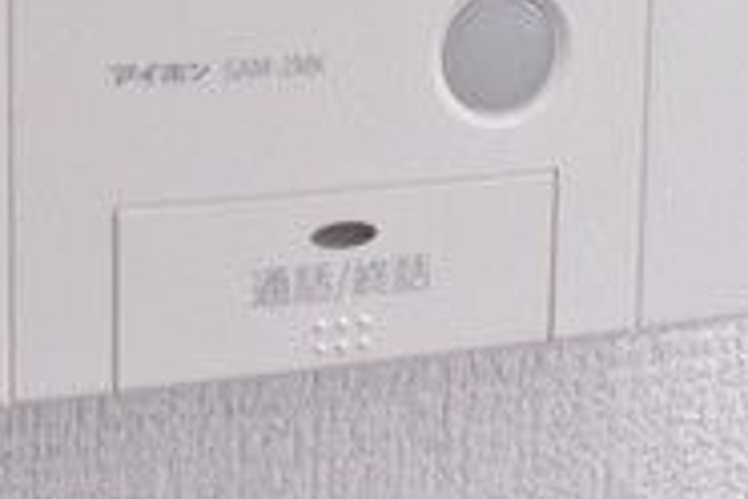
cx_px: 282
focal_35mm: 93
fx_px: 1932
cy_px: -229
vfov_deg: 13.9
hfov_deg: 21.9
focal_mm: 10
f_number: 2.8
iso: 2500
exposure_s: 1/60
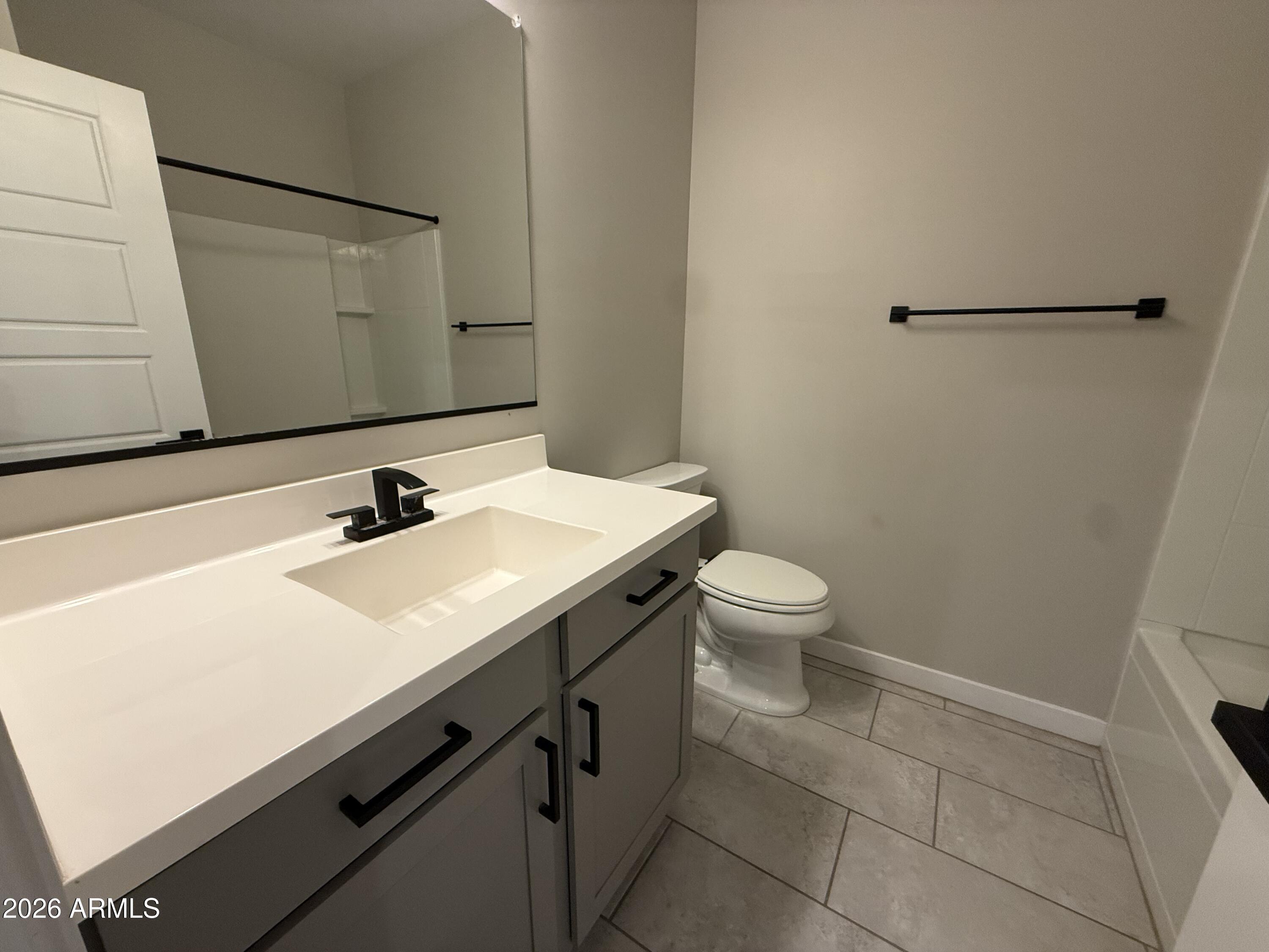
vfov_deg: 85.7
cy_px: 476
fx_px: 513
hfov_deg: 102.1
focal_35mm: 14
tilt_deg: -14.1
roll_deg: -0.8
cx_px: 634
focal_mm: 2.22
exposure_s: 1/120
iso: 320
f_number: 2.2
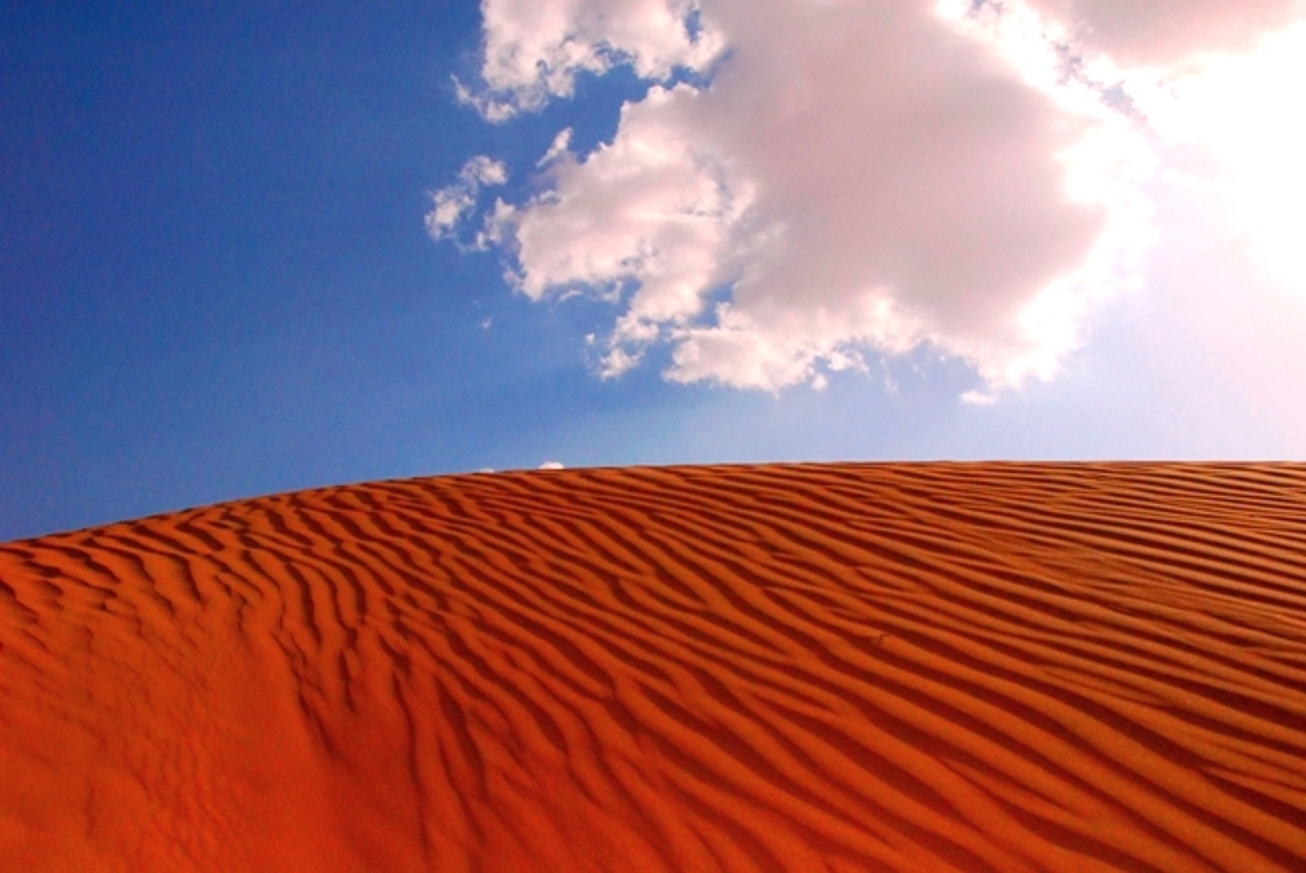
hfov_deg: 57.2
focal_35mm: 33
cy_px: 436
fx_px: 1198
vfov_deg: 40.0
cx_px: 653
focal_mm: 22
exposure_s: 1/6400
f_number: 9
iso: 1000
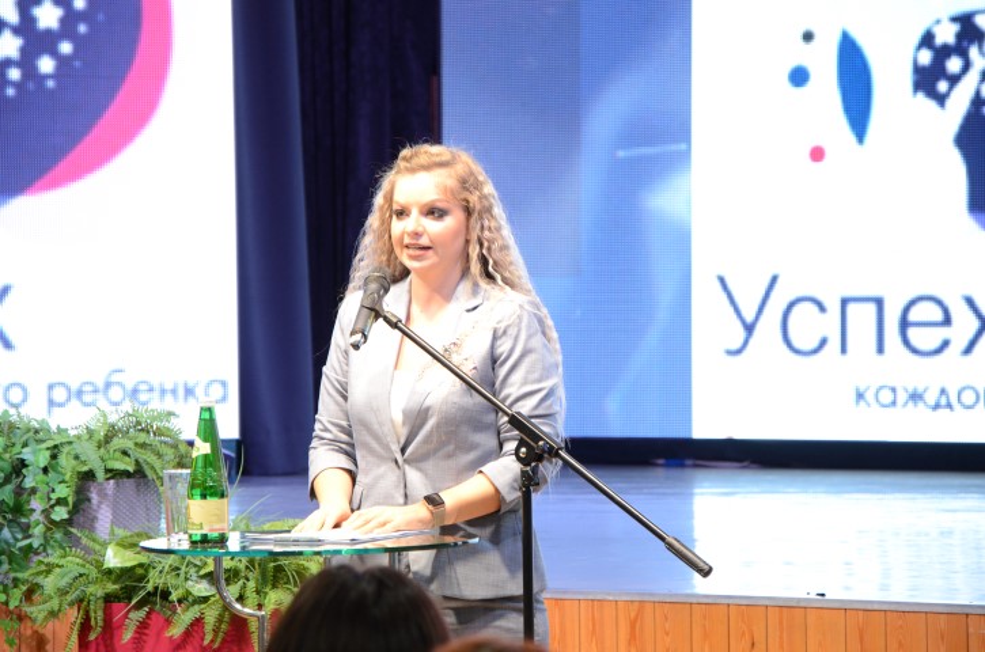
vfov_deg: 8.7
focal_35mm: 158
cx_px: 492
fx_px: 4300
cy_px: 326
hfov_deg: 13.1
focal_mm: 105
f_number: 5.6
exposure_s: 1/60
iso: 1250
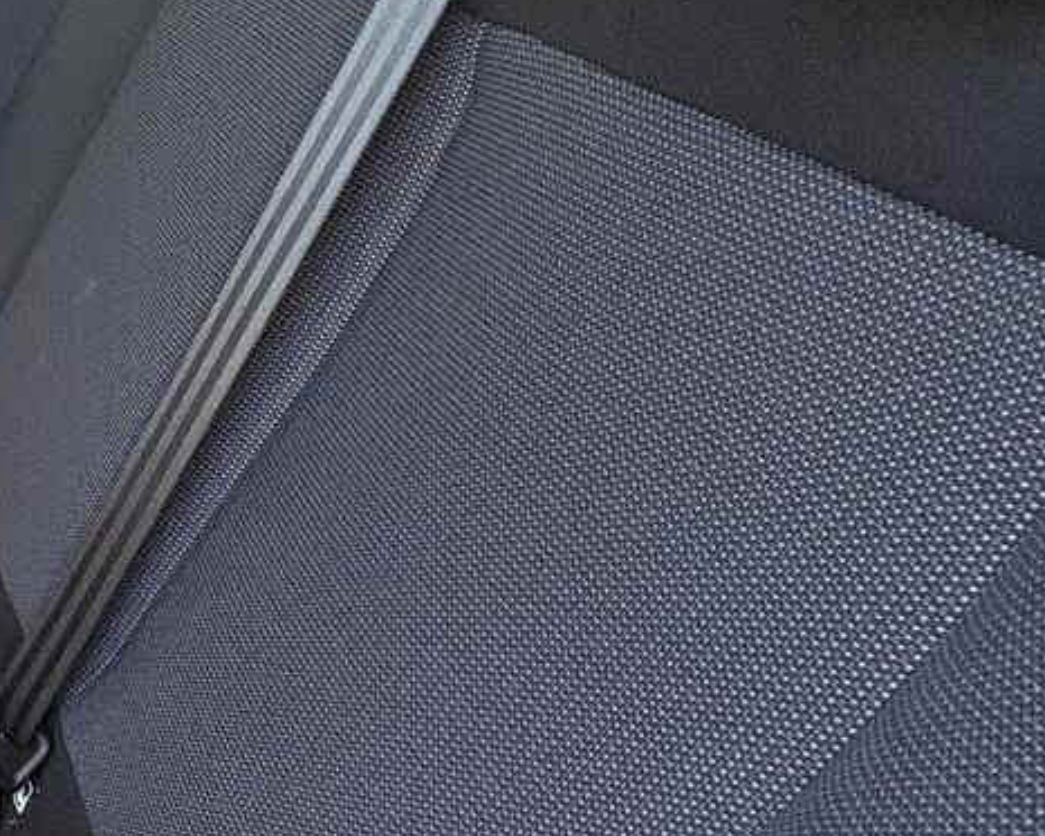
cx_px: -548
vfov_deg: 30.2
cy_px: 507
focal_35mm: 50
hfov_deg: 26.3
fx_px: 1547
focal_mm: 2.22
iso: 250
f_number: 2.2
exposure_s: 1/85
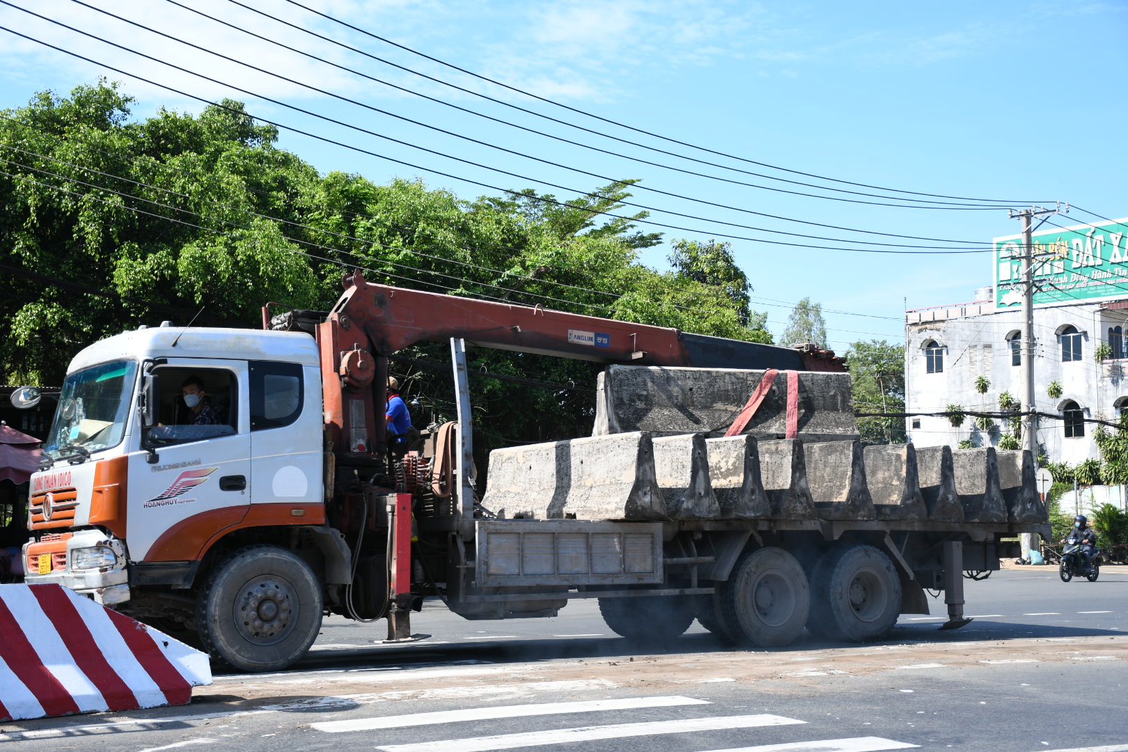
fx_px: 1598
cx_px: 564
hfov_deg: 38.9
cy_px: 376
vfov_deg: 26.5
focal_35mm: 51
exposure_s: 1/400
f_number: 4.2
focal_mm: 34
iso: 100
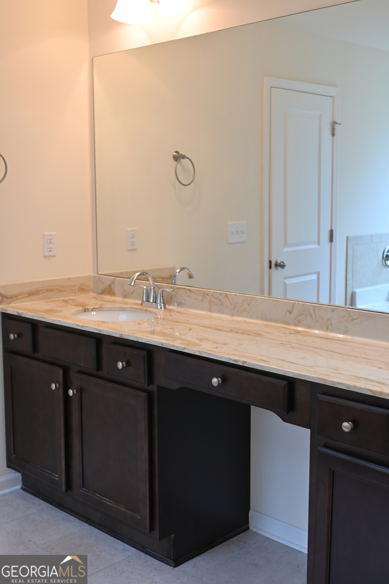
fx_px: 681
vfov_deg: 46.4
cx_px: 194
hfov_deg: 31.9
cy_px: 292
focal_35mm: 42
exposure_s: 1/200
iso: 400
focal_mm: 28
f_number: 2.8
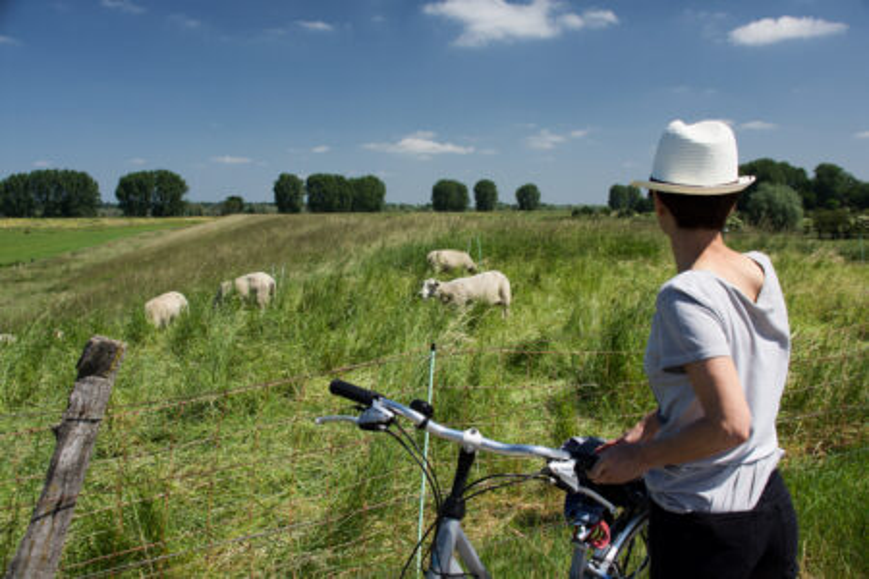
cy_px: 290
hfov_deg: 46.4
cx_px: 434
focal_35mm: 42
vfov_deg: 31.9
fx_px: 1014
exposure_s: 1/200
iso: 200
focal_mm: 28
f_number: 7.1
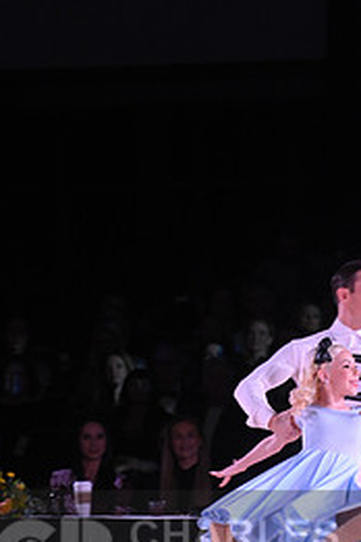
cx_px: 258
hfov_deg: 3.1
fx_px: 6678
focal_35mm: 444
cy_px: 561
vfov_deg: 4.6
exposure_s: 1/200
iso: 1600
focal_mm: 200
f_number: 4
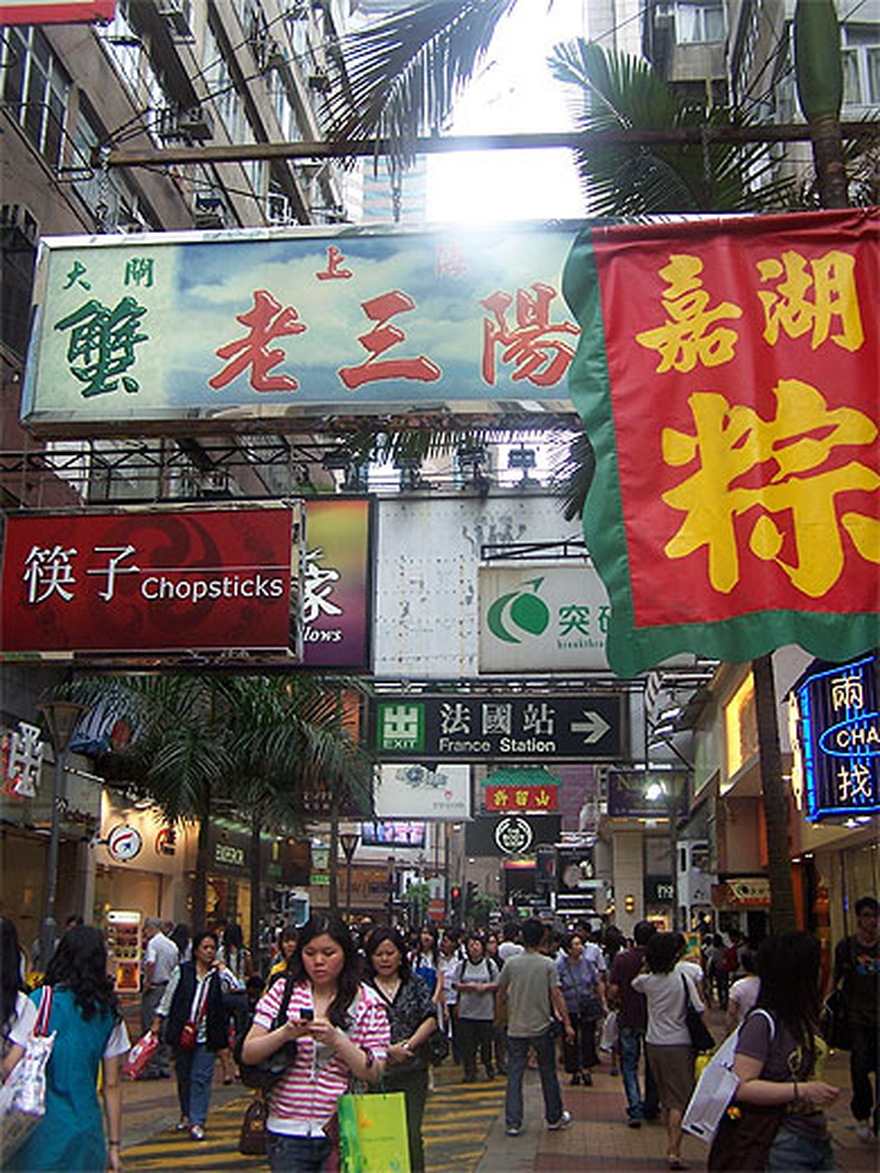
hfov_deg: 37.7
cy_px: 586
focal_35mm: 38
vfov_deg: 49.0
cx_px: 440
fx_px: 1288
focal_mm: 6.3
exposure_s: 1/125
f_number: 2.8
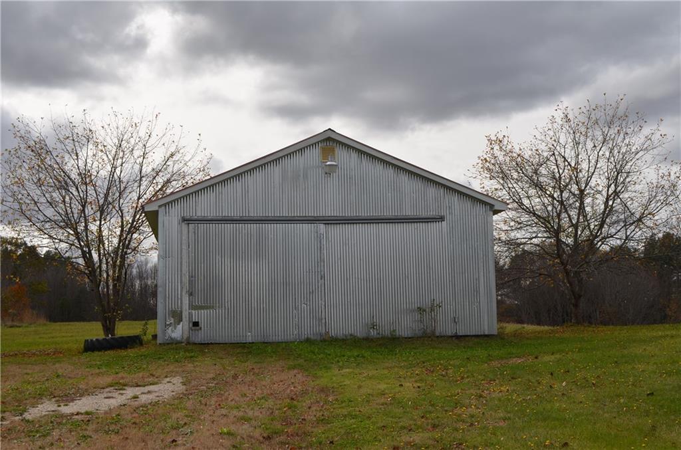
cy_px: 225
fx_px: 906
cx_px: 340
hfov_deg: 41.2
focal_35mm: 48
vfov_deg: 27.9
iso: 100
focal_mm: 32
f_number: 10
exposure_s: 1/200
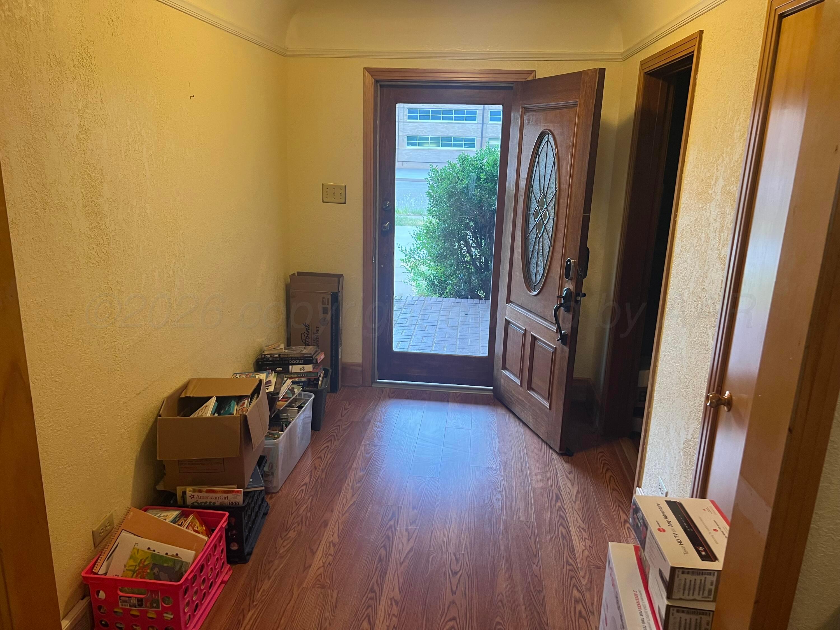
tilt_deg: -15.7
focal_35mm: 26
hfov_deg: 67.3
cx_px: 420
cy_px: 315
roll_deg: -1.4
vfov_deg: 53.1
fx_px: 631
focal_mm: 5.7
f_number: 1.5
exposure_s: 1/60
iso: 160
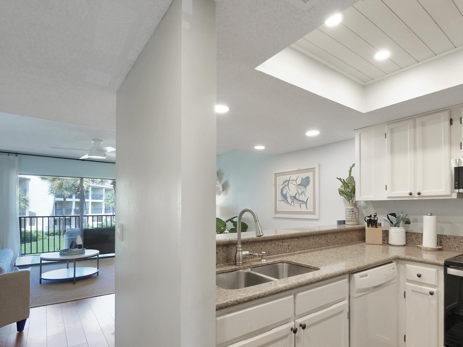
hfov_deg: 84.3
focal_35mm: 19
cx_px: 260
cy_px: 213
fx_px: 254
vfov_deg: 67.8
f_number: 4
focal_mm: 7
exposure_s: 1/40
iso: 400
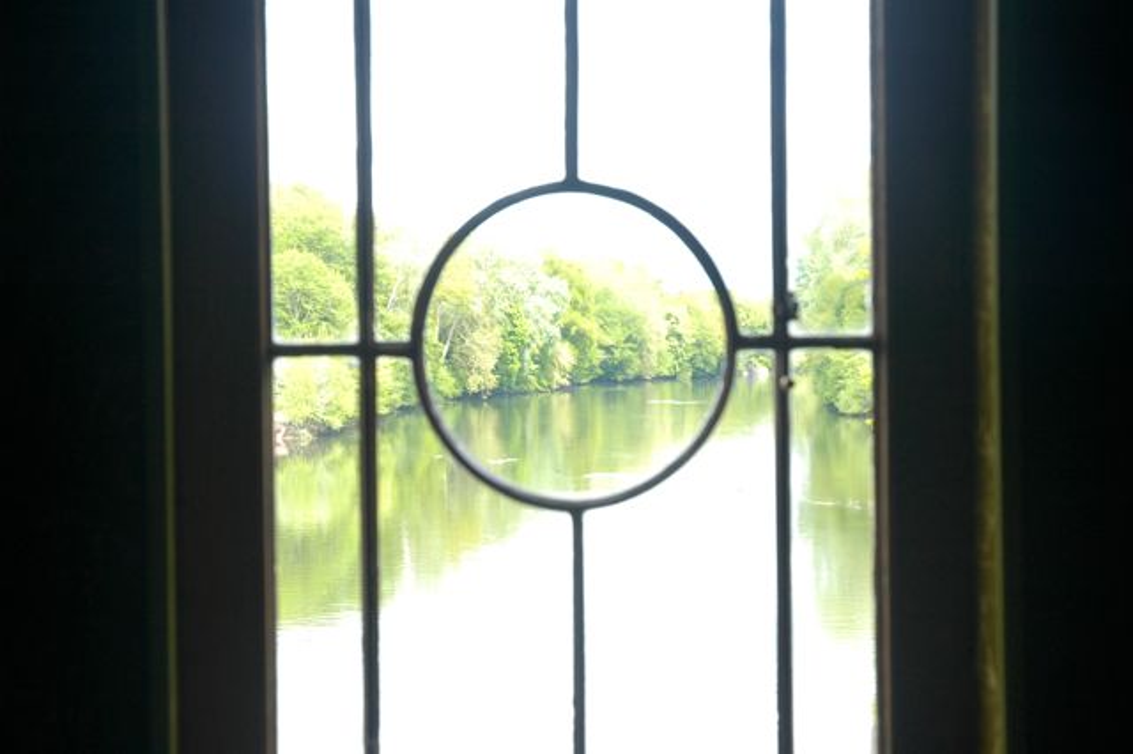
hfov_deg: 29.3
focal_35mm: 69
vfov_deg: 19.7
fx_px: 2170
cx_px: 566
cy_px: 377
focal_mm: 46
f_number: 5.6
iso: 200
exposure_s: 1/125
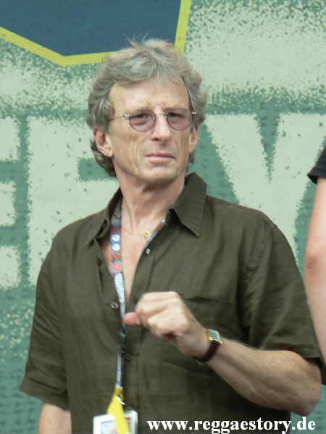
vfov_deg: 9.9
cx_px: 163
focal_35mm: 199
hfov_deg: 7.5
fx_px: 2499
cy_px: 217
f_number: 3.3
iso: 64
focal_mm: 34.2
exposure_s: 1/80
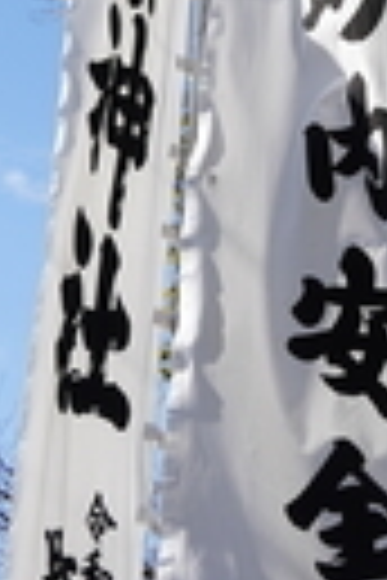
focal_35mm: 130
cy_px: -499
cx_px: 648
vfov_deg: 13.9
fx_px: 2096
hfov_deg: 10.1
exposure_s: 1/200
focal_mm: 28
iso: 100
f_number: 8
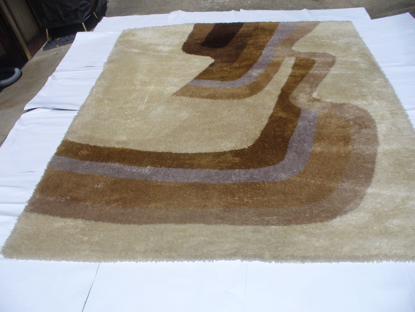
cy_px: 156
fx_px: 444
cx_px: 208
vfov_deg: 38.7
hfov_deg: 50.1
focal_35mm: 37
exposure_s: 1/800
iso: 80
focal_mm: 6.1
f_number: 5.6
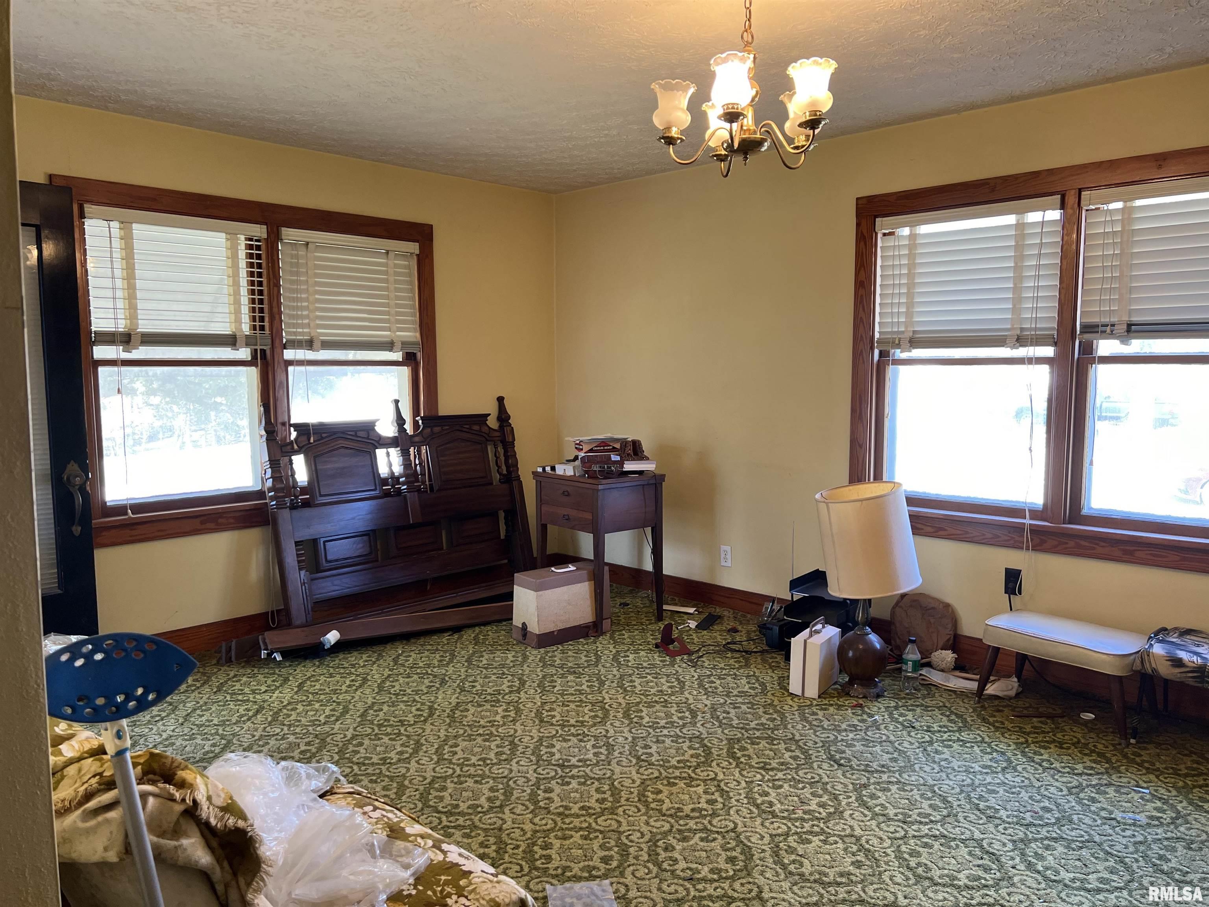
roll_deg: +0.5
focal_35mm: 26
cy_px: 454
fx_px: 908
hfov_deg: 67.3
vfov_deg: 53.1
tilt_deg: -5.6
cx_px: 604
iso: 125
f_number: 1.5
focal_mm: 5.7
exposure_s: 1/120
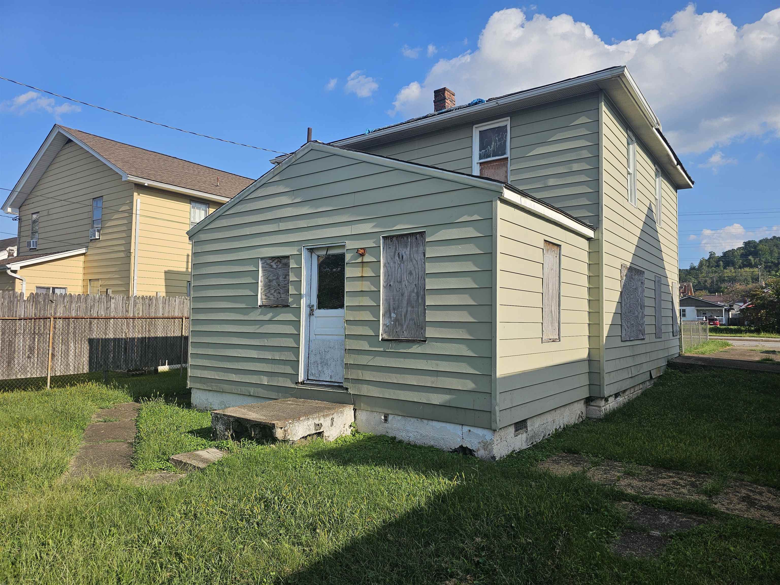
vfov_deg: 58.9
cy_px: 292
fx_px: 518
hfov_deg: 73.9
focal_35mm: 23
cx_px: 390
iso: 10
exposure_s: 1/734
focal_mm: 6.3
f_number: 1.7
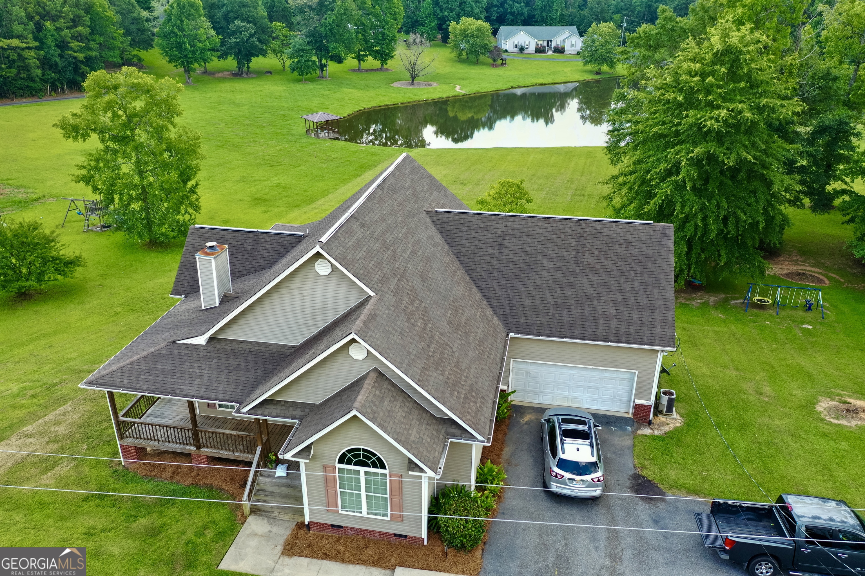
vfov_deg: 46.4
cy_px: 288
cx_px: 432
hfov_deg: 65.5
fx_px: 673
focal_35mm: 28
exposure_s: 1/80
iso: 100
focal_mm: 10.26
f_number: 4
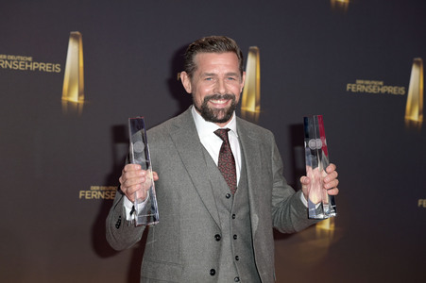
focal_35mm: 105
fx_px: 1242
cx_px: 213
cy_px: 142
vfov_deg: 13.0
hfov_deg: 19.5
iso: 1250
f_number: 5
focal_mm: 105
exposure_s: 1/250
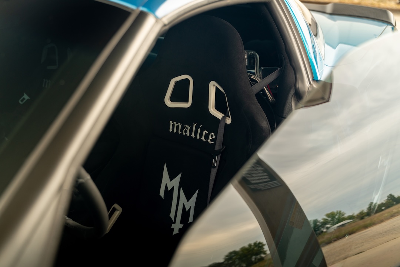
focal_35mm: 34
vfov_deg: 38.9
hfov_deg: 55.8
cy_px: 134
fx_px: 378
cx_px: 200
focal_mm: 34
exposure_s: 1/125
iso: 320
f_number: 2.8
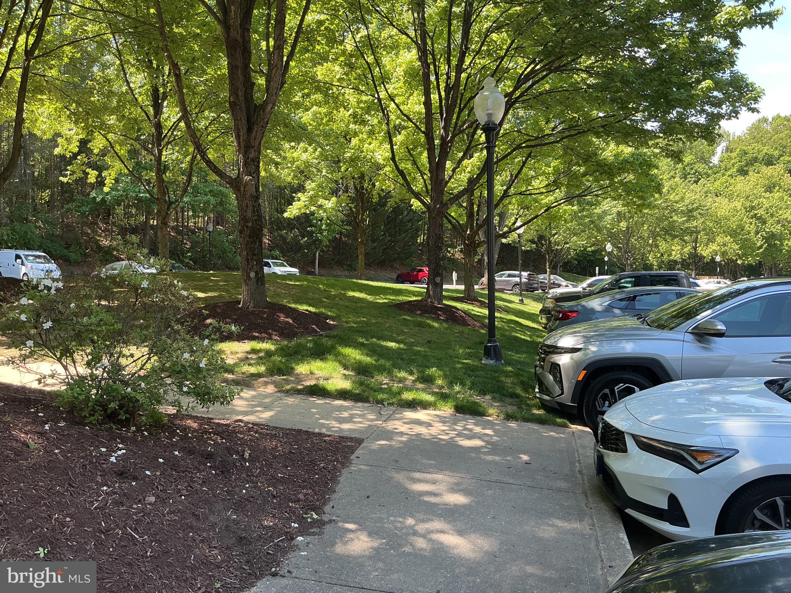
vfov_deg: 48.2
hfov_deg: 61.7
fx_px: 663
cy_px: 296
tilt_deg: -2.6
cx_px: 396
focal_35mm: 29
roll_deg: +0.8
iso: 20
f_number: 1.8
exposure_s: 1/142
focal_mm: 3
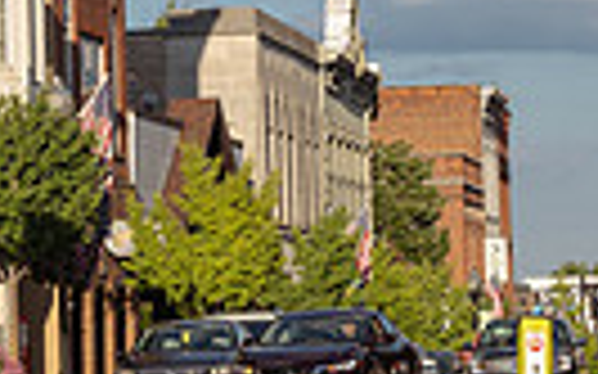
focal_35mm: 213
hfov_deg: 9.7
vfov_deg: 6.1
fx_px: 3470
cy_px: -92
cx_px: -135
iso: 31
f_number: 9
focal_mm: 48
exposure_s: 1/50
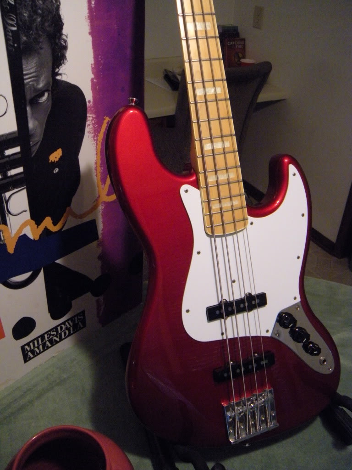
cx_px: 176
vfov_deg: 52.6
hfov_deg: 40.7
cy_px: 235
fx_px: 475
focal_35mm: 35
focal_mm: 5.9
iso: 400
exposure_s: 1/27.3
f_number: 3.8
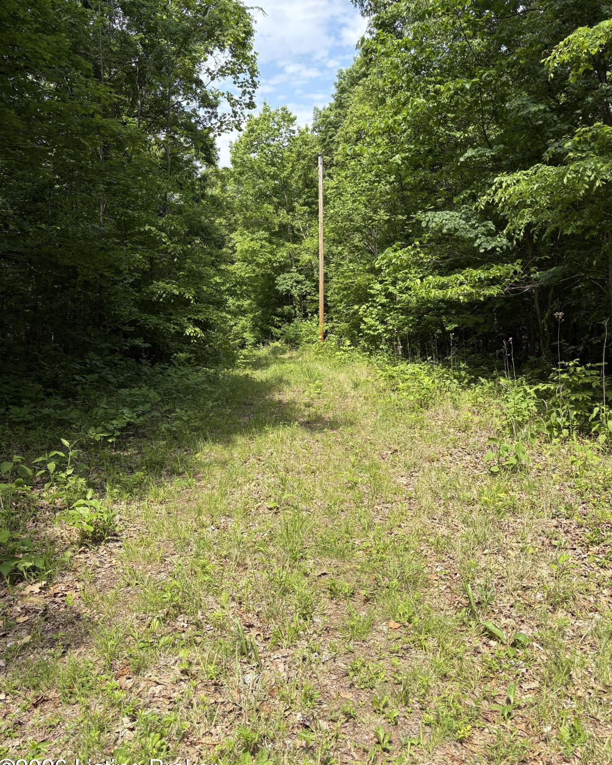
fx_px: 634
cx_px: 311
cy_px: 385
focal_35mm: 28
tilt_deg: -9.8
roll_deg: +0.1
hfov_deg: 51.5
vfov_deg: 62.2
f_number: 1.6
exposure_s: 1/1484
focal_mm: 5.96
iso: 50
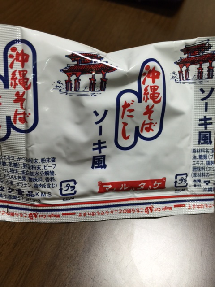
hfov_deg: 48.2
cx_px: 108
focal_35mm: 29
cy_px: 144
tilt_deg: -53.3
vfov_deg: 61.7
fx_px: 240
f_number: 2.2
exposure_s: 1/15
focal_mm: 4.15
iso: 32
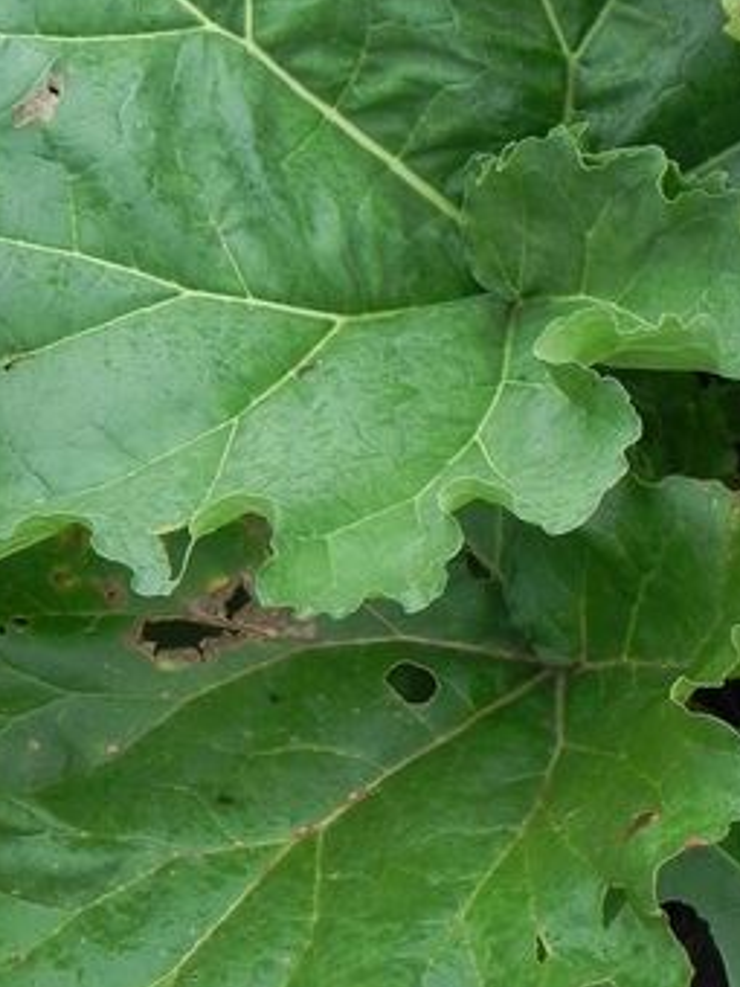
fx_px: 5701
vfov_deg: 9.8
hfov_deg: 7.4
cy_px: 58
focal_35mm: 200
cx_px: 325
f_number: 4.5
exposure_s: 1/40
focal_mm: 15.1
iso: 160
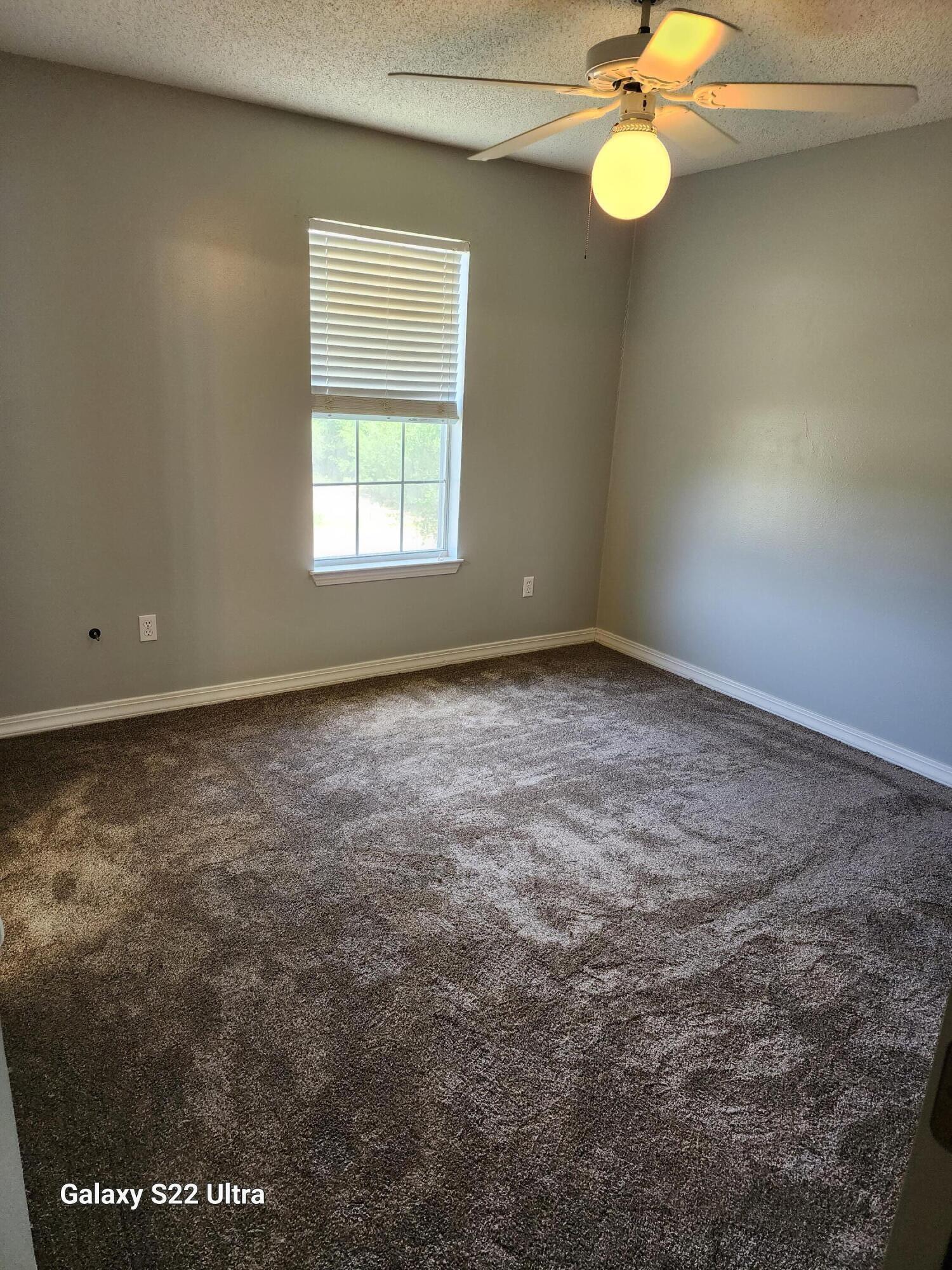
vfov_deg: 73.9
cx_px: 476
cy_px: 635
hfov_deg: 58.9
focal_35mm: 23
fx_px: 843
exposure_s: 1/120
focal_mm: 6.4
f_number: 1.8
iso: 250
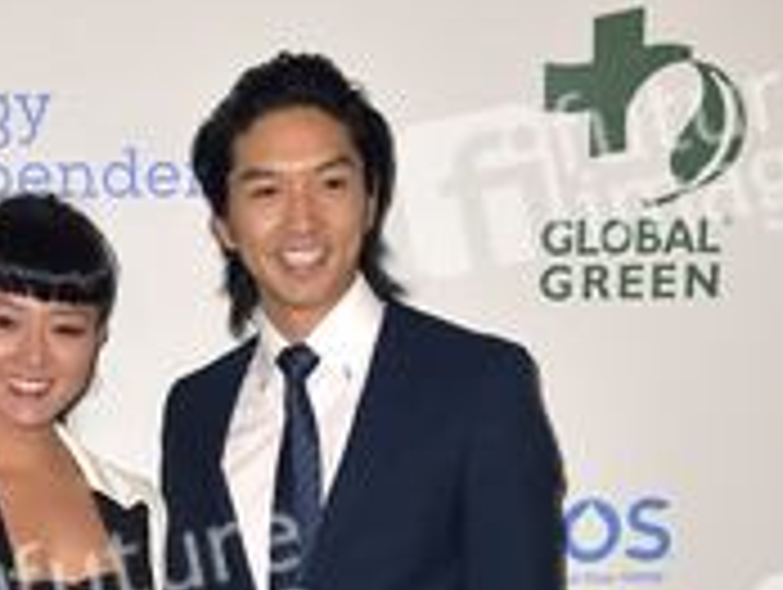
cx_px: 218
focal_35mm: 75
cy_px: 847
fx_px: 1699
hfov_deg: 25.7
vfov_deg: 17.9
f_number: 6.3
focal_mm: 34
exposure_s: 1/250
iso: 250
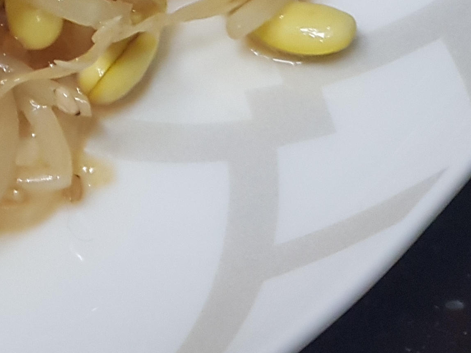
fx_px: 2489
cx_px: -332
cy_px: -214
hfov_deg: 10.3
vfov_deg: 7.9
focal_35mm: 183
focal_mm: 6
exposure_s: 1/30
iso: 125
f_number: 2.4
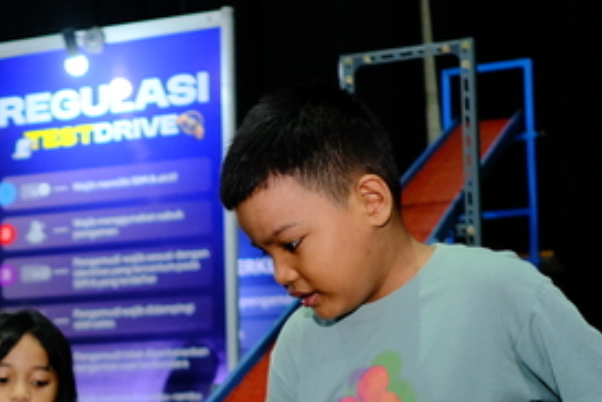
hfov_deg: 20.6
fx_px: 1605
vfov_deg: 14.0
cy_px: 417
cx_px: 2
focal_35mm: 96
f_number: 2
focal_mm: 23
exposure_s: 1/125
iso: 1250
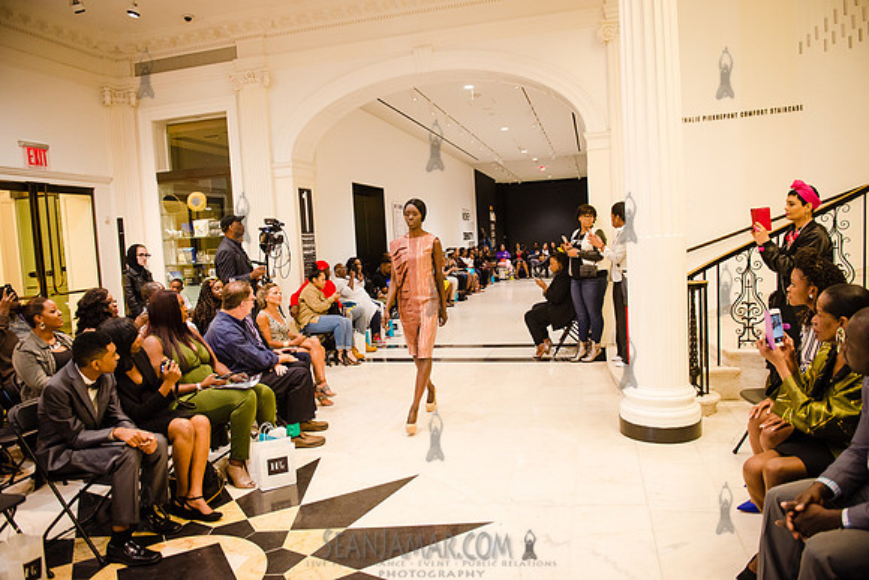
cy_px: 290
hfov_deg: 72.6
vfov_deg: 52.2
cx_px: 434
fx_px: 592
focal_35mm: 25
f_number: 3.5
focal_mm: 24
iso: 4000
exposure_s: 1/200
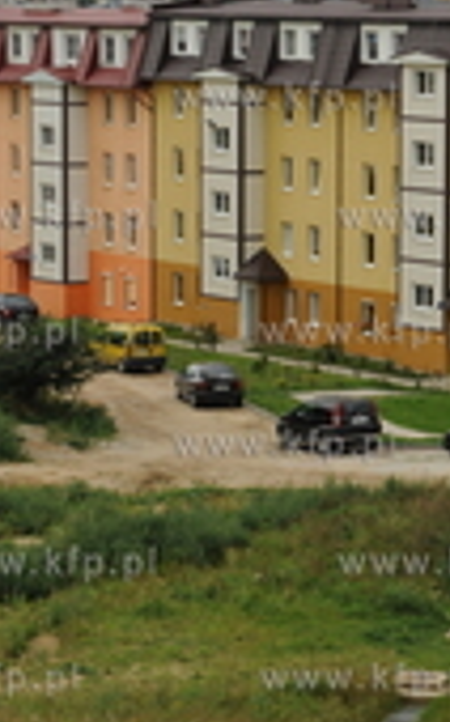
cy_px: 272
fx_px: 2830
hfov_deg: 8.9
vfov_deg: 14.5
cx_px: 599
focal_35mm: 144
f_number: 10
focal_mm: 60
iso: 400
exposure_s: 1/400
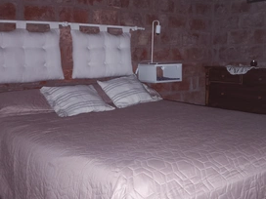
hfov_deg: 44.7
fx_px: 323
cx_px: 145
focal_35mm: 42
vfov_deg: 34.3
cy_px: 88
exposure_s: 1/25
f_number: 1.5
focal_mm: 4.94
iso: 2000
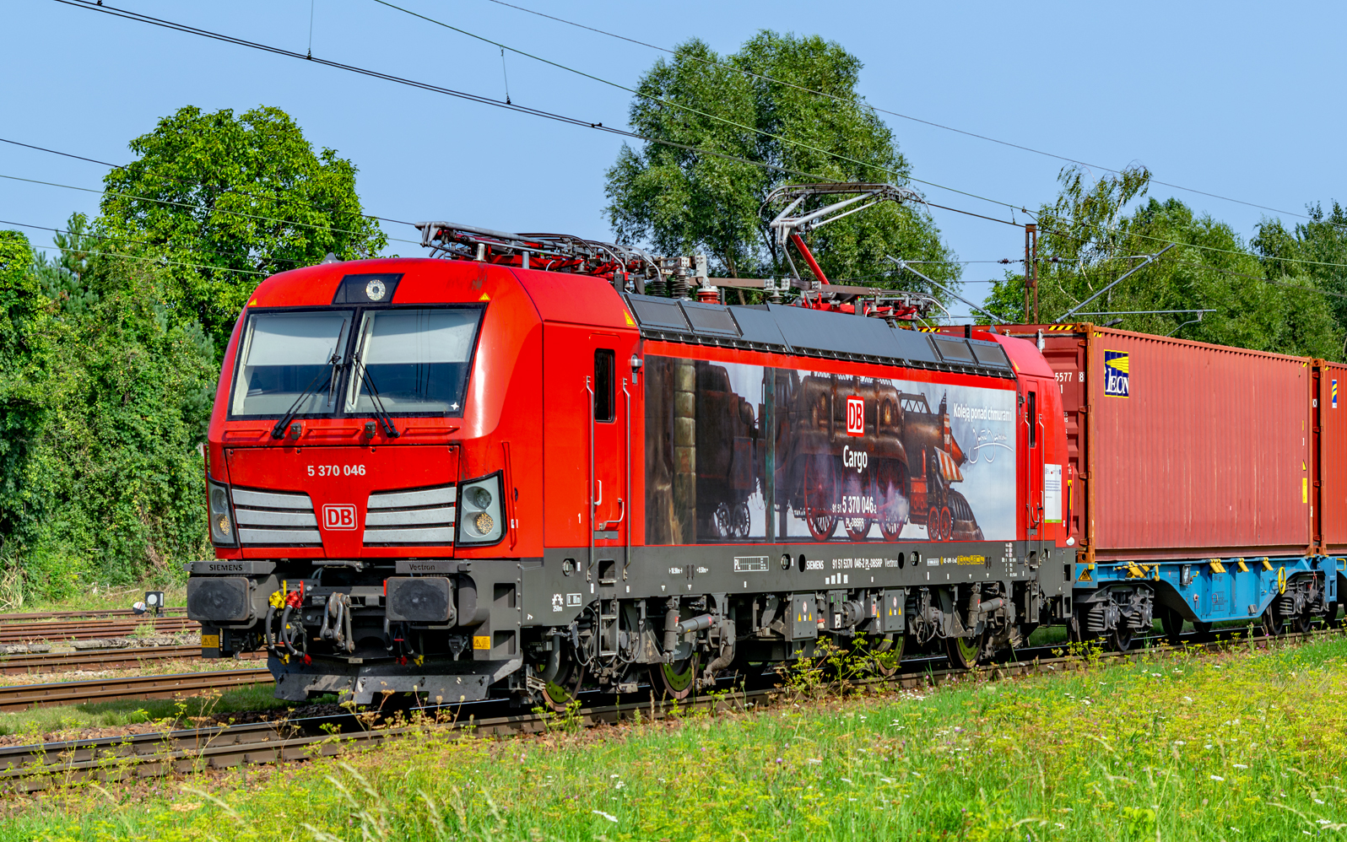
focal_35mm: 95
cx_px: 674
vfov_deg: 13.8
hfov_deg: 21.9
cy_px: 428
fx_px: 3488
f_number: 7.1
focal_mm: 62
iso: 100
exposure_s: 1/400
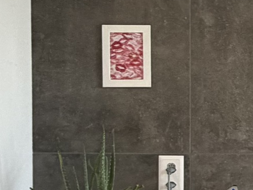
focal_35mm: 82
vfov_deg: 17.9
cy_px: 133
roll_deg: +0.5
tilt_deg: -1.6
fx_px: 599
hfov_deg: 22.5
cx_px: 278
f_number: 2.2
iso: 160
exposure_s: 1/121
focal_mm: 2.22
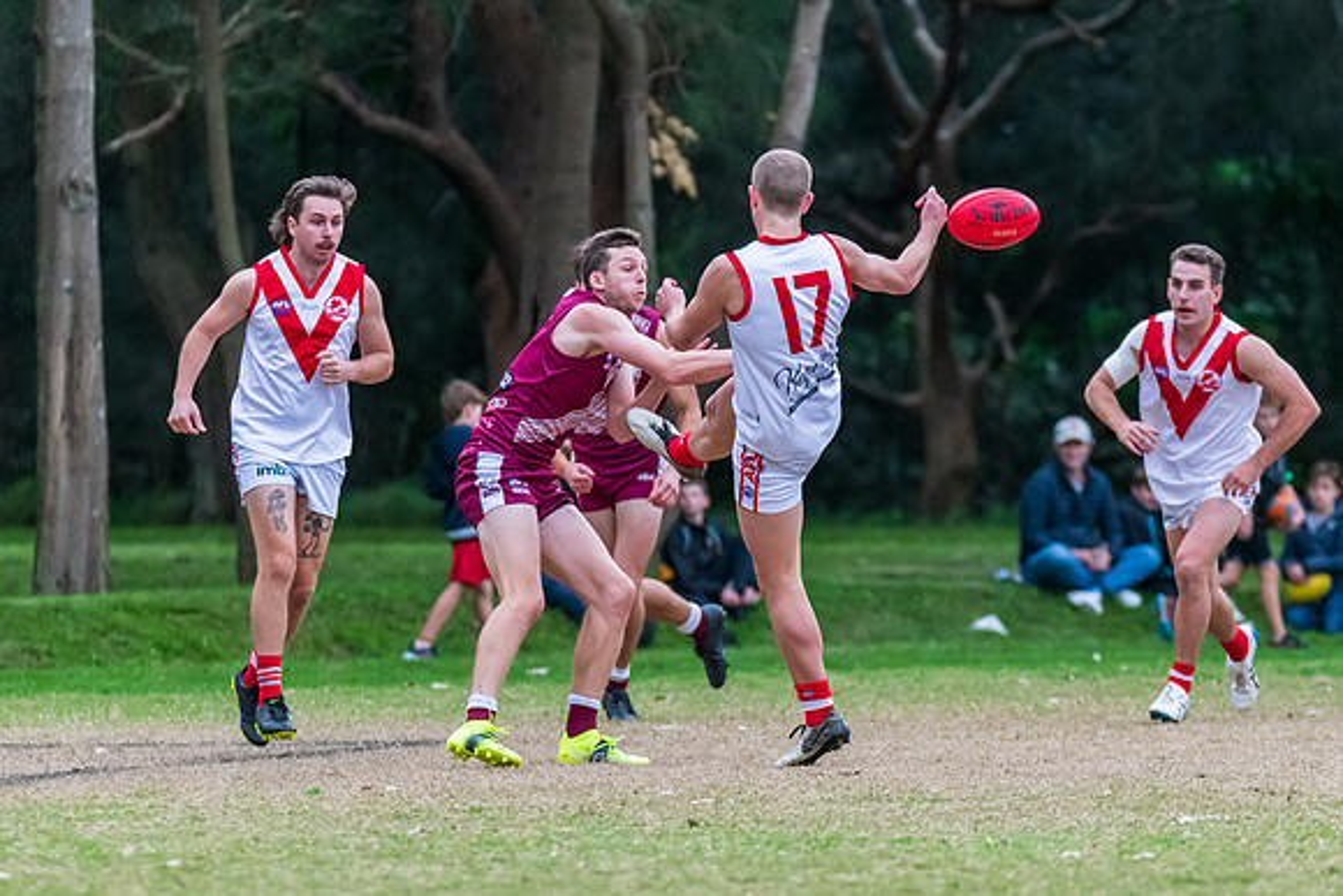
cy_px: 490
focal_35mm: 406
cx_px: 784
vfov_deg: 3.4
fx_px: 15136
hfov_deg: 5.1
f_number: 5.6
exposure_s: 1/1250
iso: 3200
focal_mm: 300
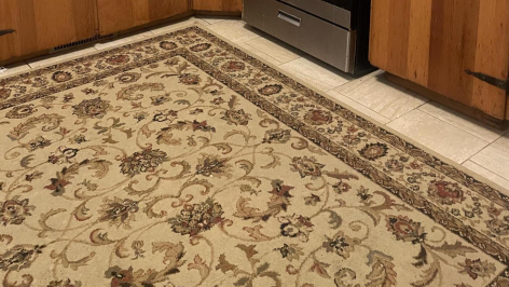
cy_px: -72
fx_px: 540
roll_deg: +0.8
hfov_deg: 50.5
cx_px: 260
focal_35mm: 40
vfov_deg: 26.0
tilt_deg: -10.7
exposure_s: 1/60
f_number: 1.6
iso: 500
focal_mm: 4.2
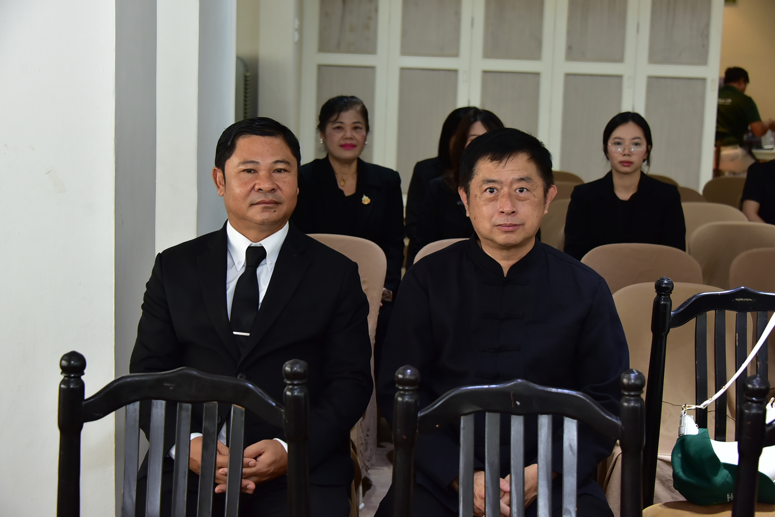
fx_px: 1464
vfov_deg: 20.0
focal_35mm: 68
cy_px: 258
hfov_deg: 29.6
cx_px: 388
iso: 1600
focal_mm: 68
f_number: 5.6
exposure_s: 1/125
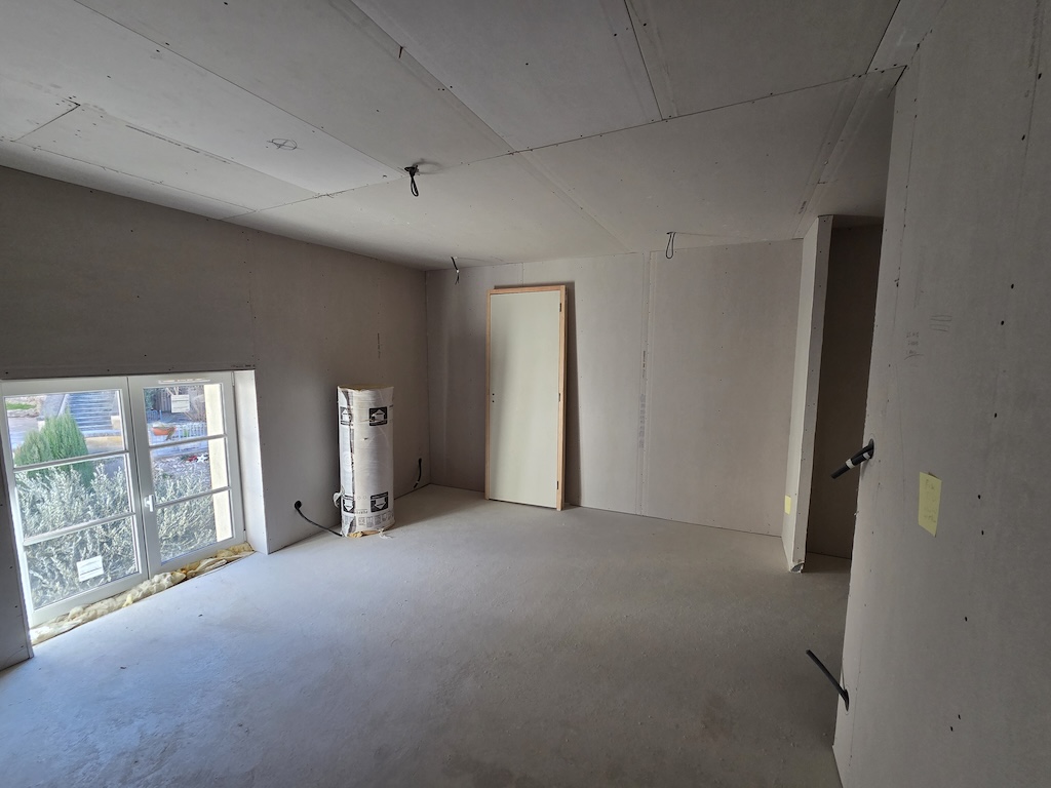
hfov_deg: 106.2
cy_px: 394
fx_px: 395
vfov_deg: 89.9
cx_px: 526
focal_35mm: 13
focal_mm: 2.2
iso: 160
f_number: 2.2
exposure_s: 1/100
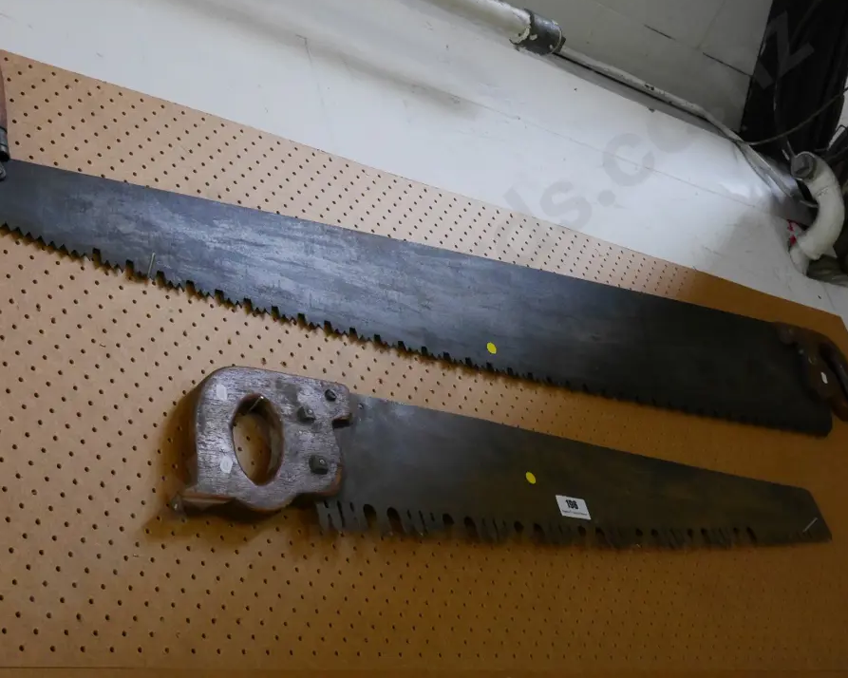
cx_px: 410
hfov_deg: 33.6
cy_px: 322
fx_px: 1405
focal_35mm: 56
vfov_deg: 27.1
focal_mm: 25
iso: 3200
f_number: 5.1
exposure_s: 1/20
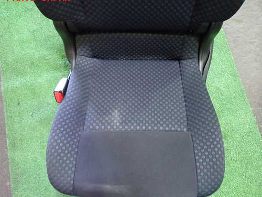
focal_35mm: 30
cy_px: 109
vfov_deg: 46.7
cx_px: 132
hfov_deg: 60.0
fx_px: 227
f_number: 2
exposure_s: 1/30
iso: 500
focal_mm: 4.5
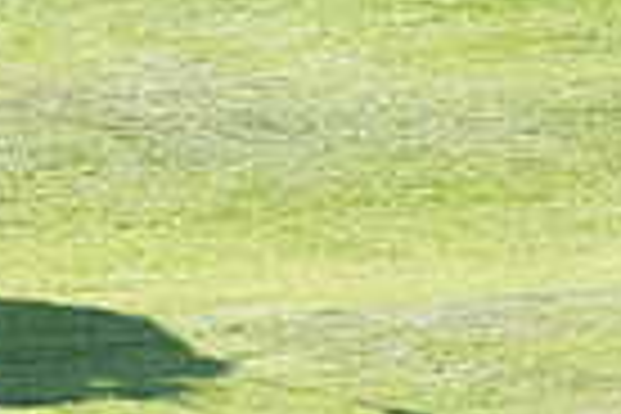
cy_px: -434
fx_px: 54282
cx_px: -279
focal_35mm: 3147
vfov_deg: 0.4
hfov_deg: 0.7
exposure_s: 1/6400
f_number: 6.3
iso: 1600
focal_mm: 500
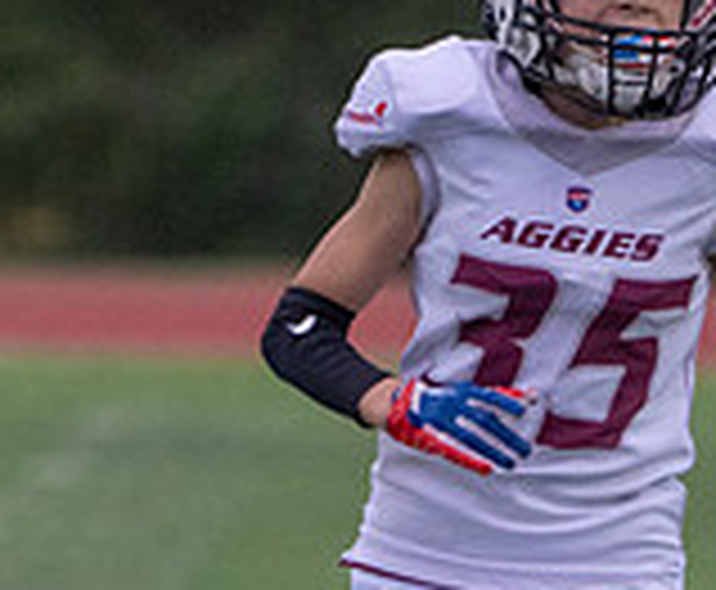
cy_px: 716
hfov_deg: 1.2
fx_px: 32975
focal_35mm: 1538
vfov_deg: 1.0
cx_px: 329
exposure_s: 1/1000
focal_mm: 306
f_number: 5.6
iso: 3200
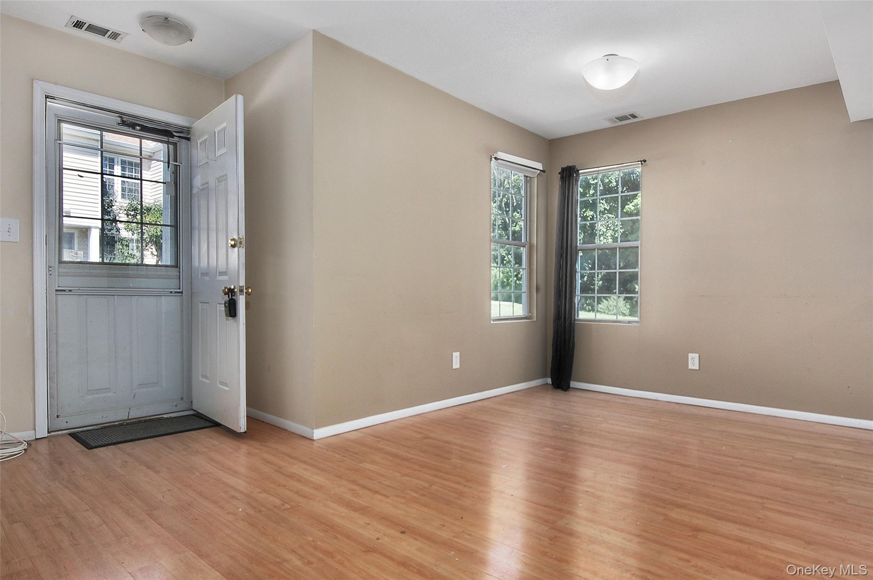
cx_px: 436
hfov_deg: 85.5
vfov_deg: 63.1
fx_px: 472
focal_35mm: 20
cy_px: 290
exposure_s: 1/25
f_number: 22
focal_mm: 13
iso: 200
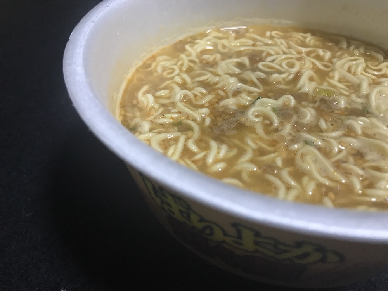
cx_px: 194
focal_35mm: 28
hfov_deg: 63.4
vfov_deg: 49.7
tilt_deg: -43.0
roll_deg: +2.4
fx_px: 314
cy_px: 146
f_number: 1.8
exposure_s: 1/15
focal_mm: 3.99
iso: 50
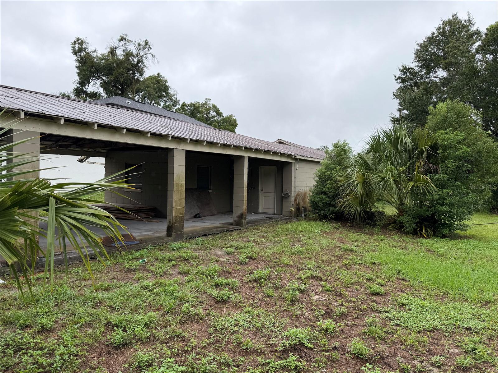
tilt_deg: -1.7
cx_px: 249
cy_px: 186
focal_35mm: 24
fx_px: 345
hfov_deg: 71.6
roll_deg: +0.4
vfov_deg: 56.8
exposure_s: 1/1337
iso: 80
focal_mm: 6.76
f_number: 1.78
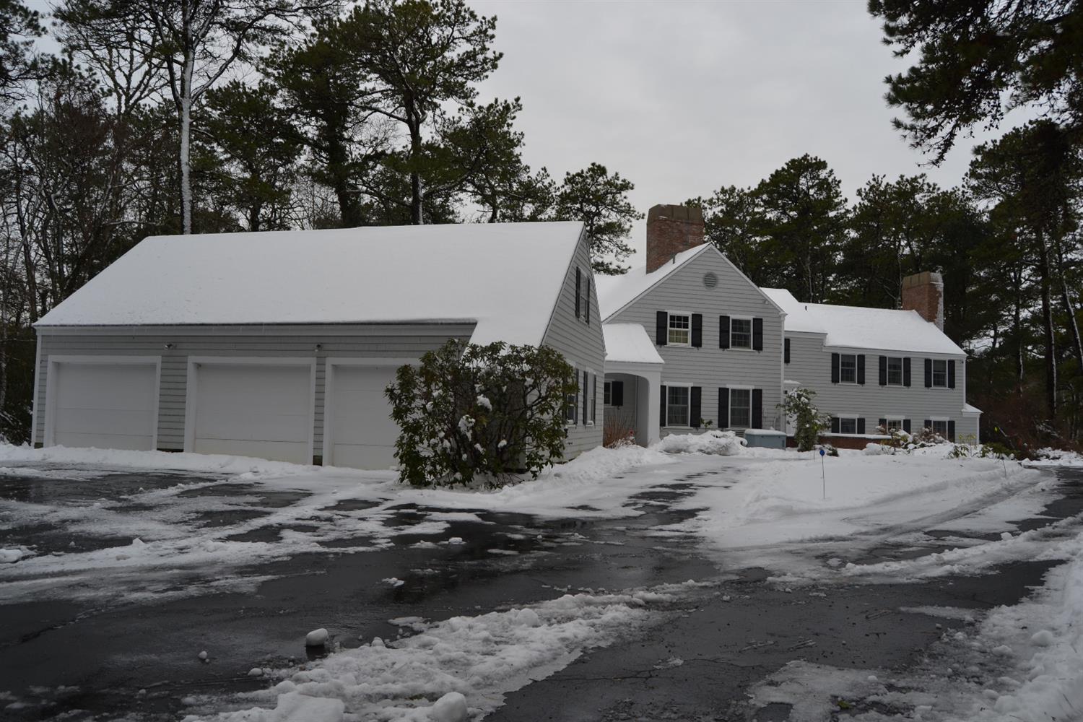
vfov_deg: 47.9
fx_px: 812
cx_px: 542
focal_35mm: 27
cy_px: 361
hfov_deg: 67.4
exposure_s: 1/125
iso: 100
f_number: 5.6
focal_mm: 18
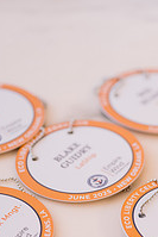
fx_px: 743
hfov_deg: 12.0
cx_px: 175
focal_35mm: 113
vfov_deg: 17.8
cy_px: 218
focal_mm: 50
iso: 800
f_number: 2
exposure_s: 1/200
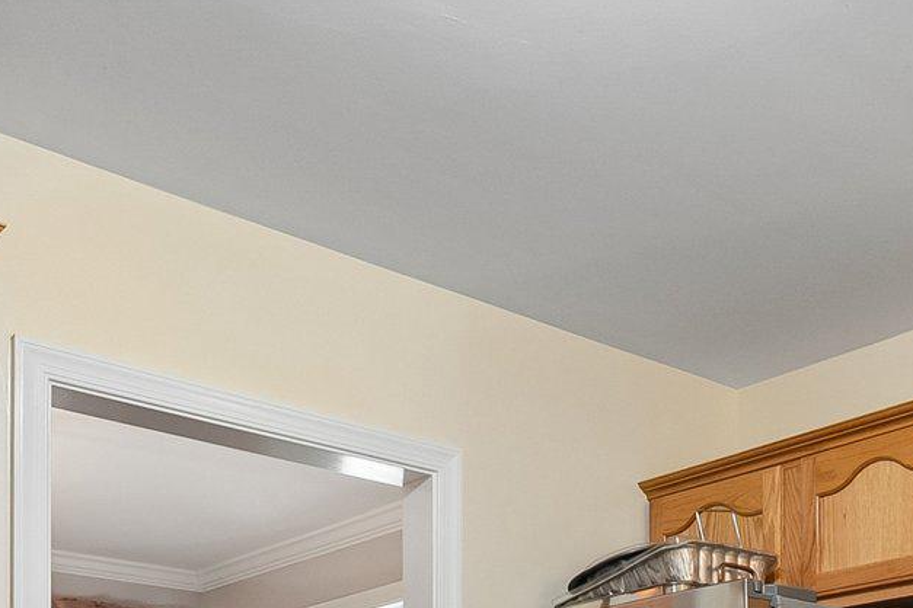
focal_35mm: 49
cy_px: 927
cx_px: 655
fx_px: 1243
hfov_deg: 39.5
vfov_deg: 22.3
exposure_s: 1/25
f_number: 5.6
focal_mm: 10
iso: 400
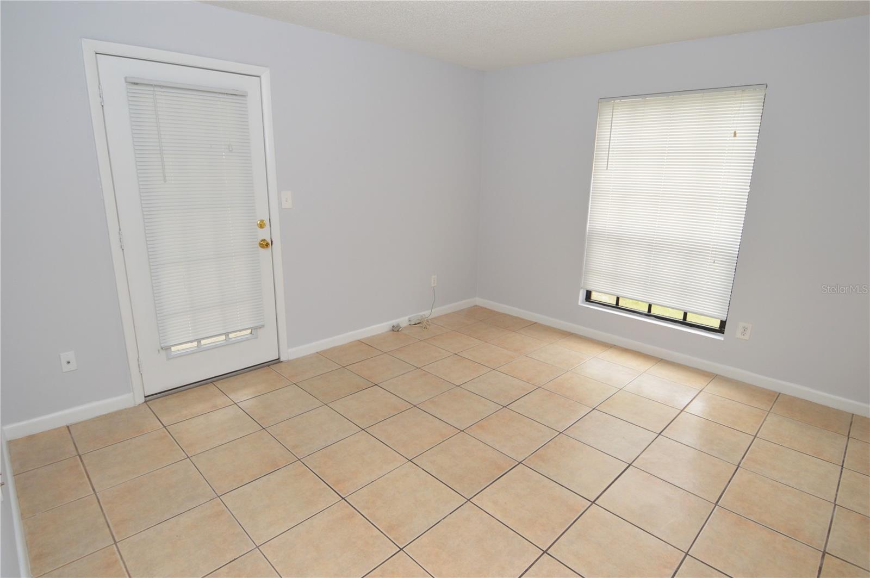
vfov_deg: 67.3
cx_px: 435
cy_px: 289
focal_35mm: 18
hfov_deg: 90.1
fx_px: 435
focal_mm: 12
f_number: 4.5
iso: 400
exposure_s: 1/80
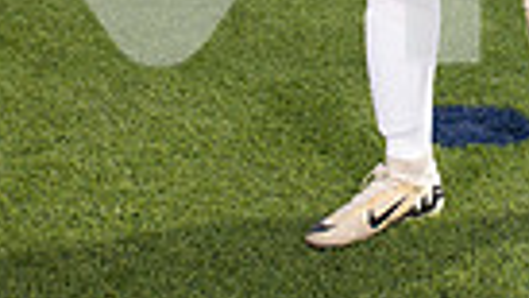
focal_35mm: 120
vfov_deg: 9.4
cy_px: -325
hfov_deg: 17.4
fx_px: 1683
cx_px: 544
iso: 125
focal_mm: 35
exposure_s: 1/320
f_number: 7.1
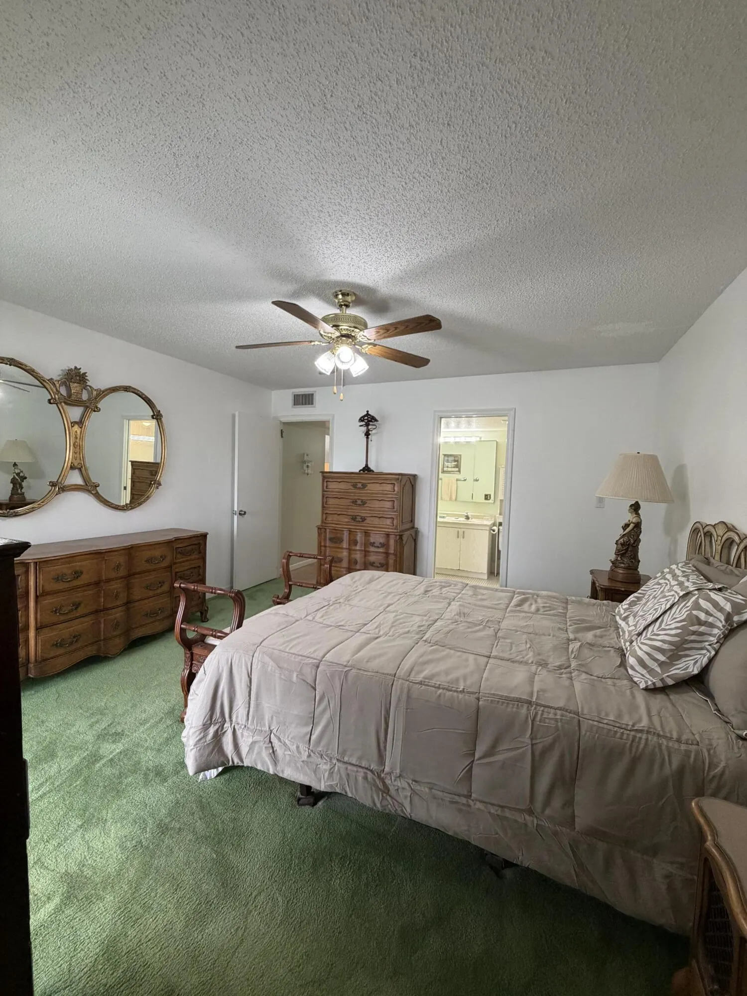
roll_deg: -2.1
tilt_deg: -2.0
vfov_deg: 102.1
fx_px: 403
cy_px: 498
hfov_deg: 85.7
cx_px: 374
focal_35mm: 14
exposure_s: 1/60
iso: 200
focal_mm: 2.22
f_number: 2.2
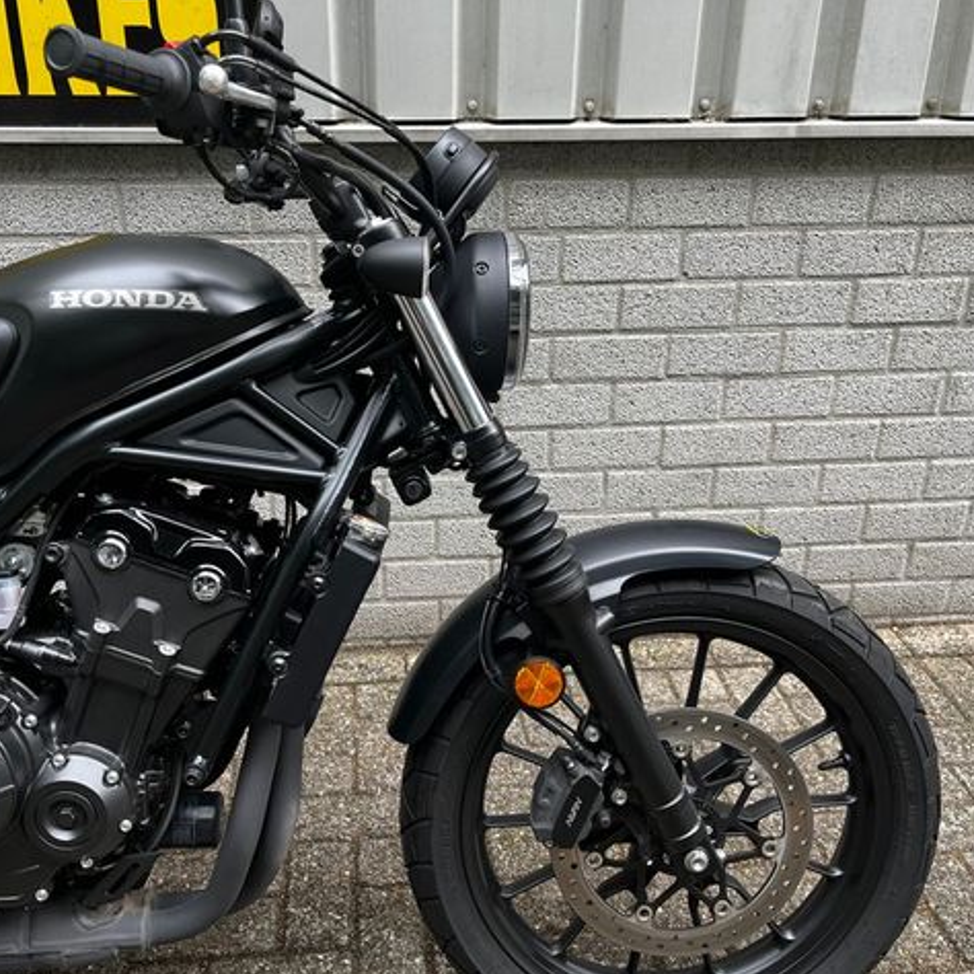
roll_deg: -0.1
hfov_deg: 52.3
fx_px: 987
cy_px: 489
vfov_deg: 52.5
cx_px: 417
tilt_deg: -23.9
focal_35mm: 31
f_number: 1.6
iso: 50
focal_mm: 5.1
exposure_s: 1/122
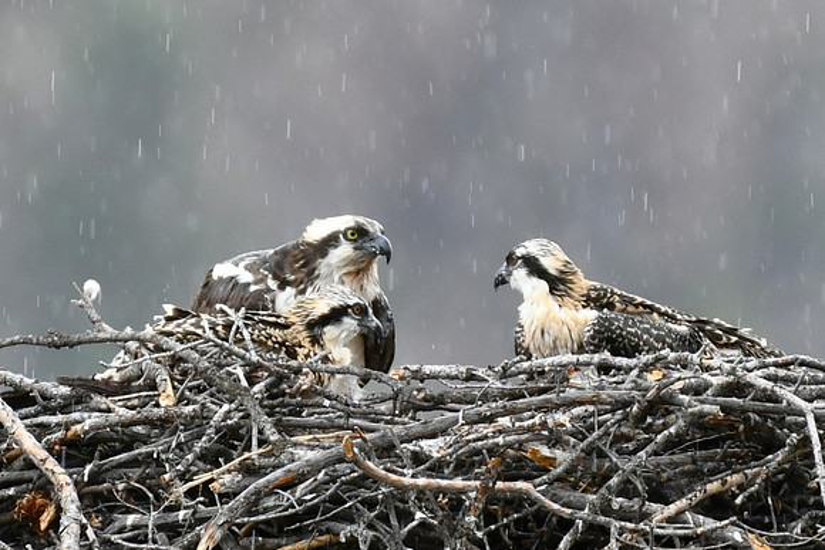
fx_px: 17191
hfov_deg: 2.7
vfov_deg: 1.8
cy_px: 275
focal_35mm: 750
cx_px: 412
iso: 640
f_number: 5.6
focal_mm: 500
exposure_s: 1/500
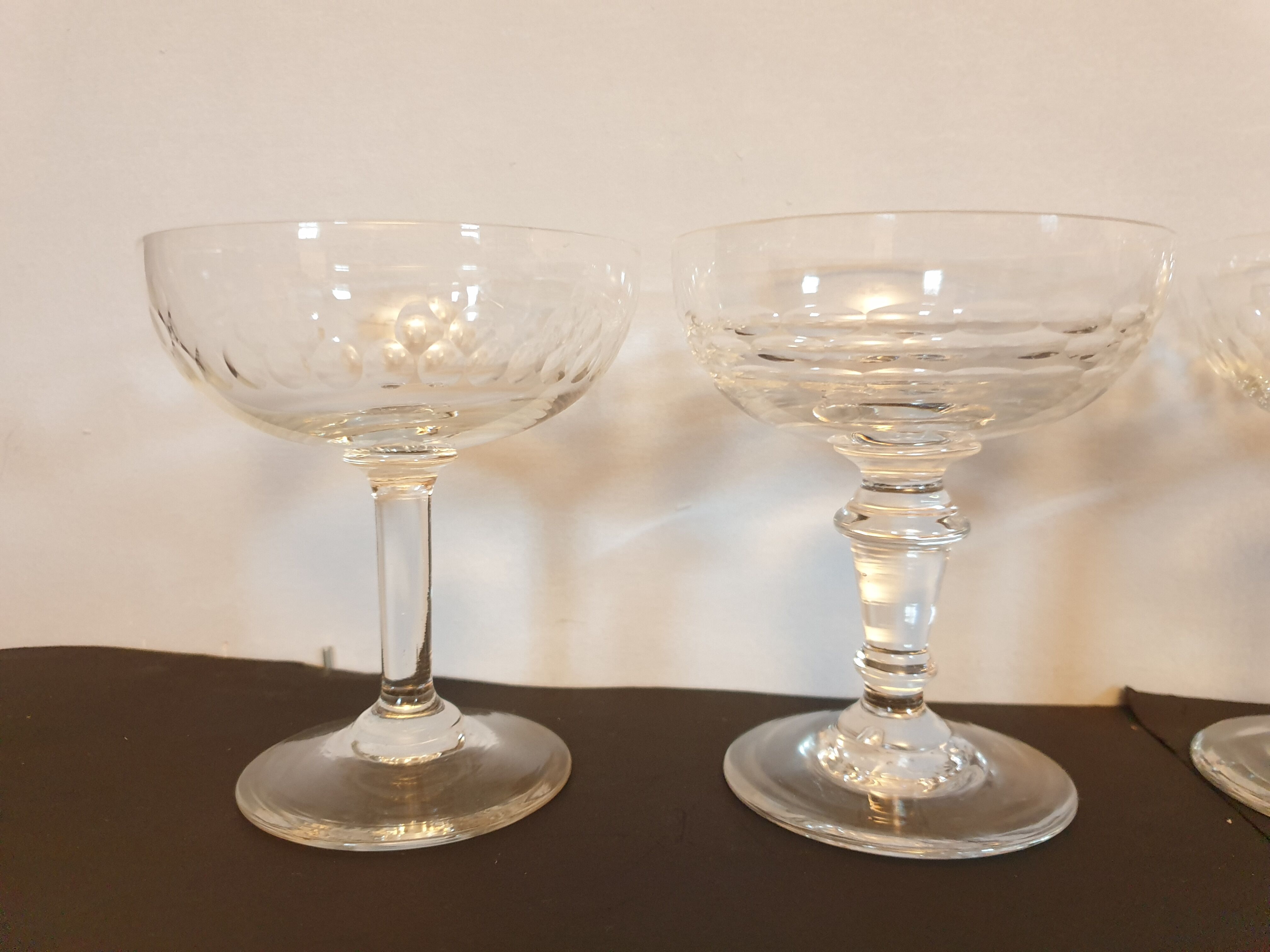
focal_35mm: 26
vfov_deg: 53.1
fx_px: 954
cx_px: 635
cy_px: 476
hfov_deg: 67.3
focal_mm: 4.3
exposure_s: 1/33
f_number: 1.5
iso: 320
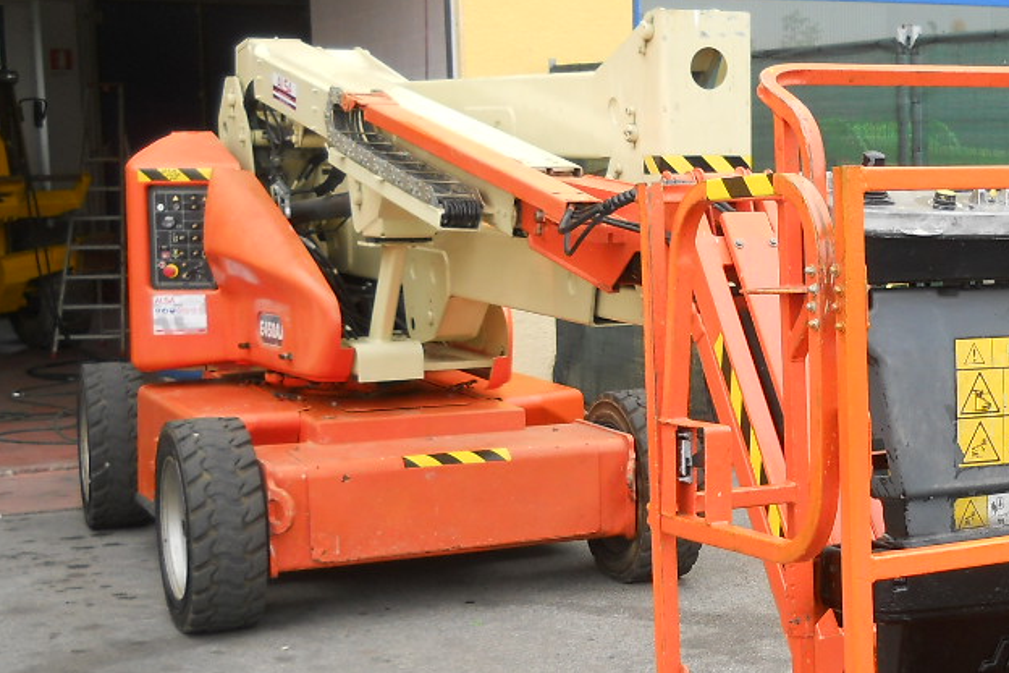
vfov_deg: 19.4
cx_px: 813
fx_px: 1962
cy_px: 484
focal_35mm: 70
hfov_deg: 28.2
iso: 80
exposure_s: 1/160
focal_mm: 6.72
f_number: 3.1
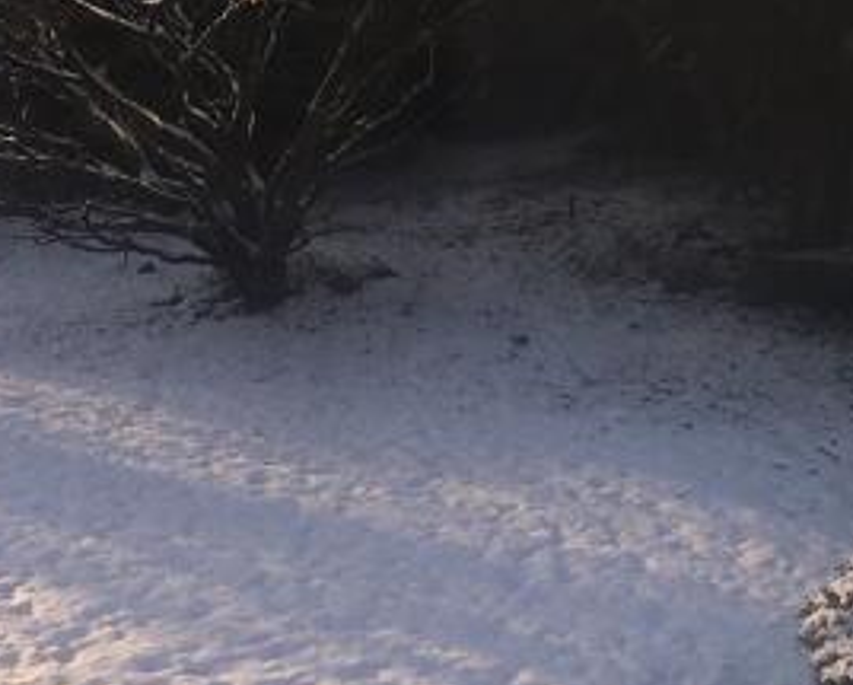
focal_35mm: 108
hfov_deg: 17.7
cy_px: -29
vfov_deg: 14.0
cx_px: 519
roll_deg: -2.0
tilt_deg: -9.3
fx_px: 2729
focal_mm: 4.15
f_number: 2.2
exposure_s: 1/620
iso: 25
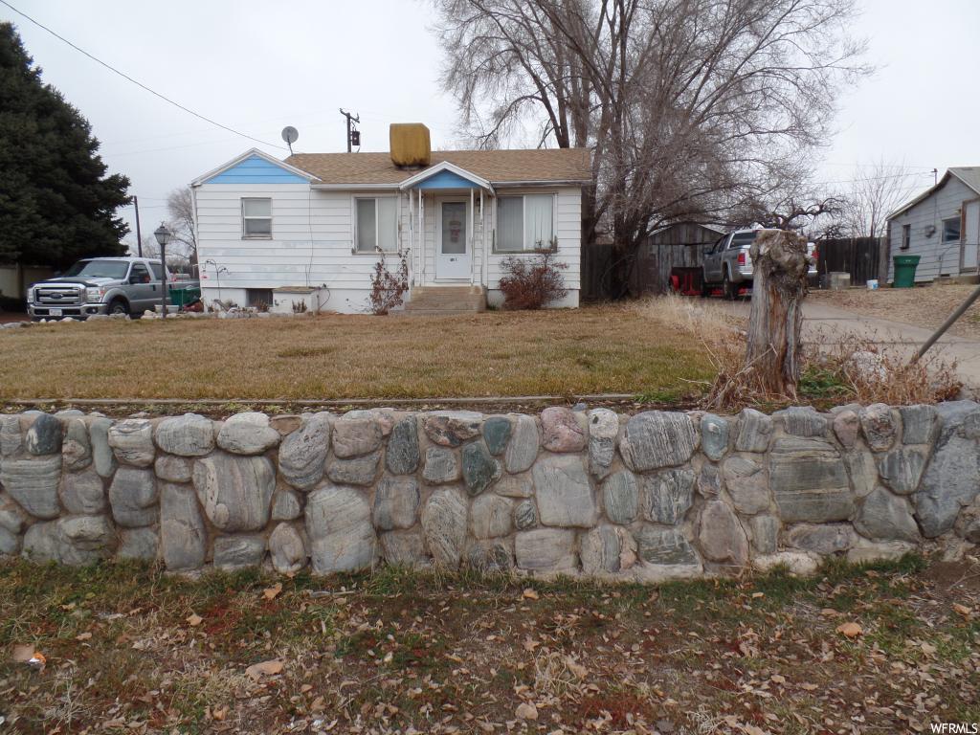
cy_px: 368
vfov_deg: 58.9
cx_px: 490
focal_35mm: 23
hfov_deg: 73.9
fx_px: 651
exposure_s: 1/180
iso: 80
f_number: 3.5
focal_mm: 4.1
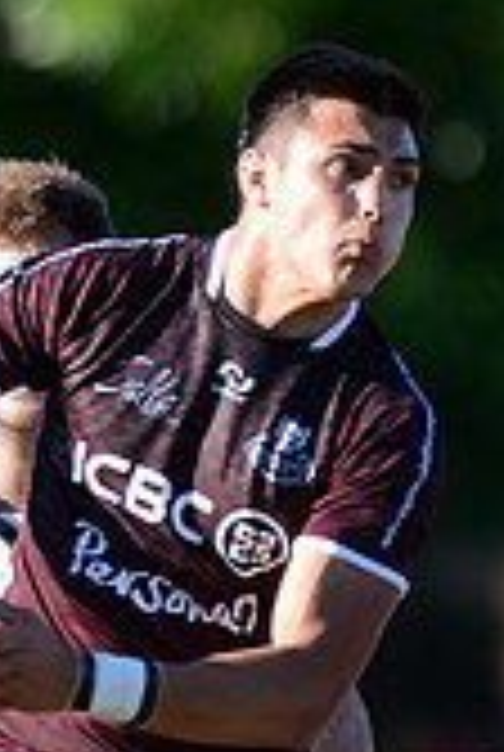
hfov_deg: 1.2
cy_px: 851
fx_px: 23630
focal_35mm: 1130
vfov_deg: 1.8
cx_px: 284
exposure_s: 1/1250
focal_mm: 420
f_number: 4
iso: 400
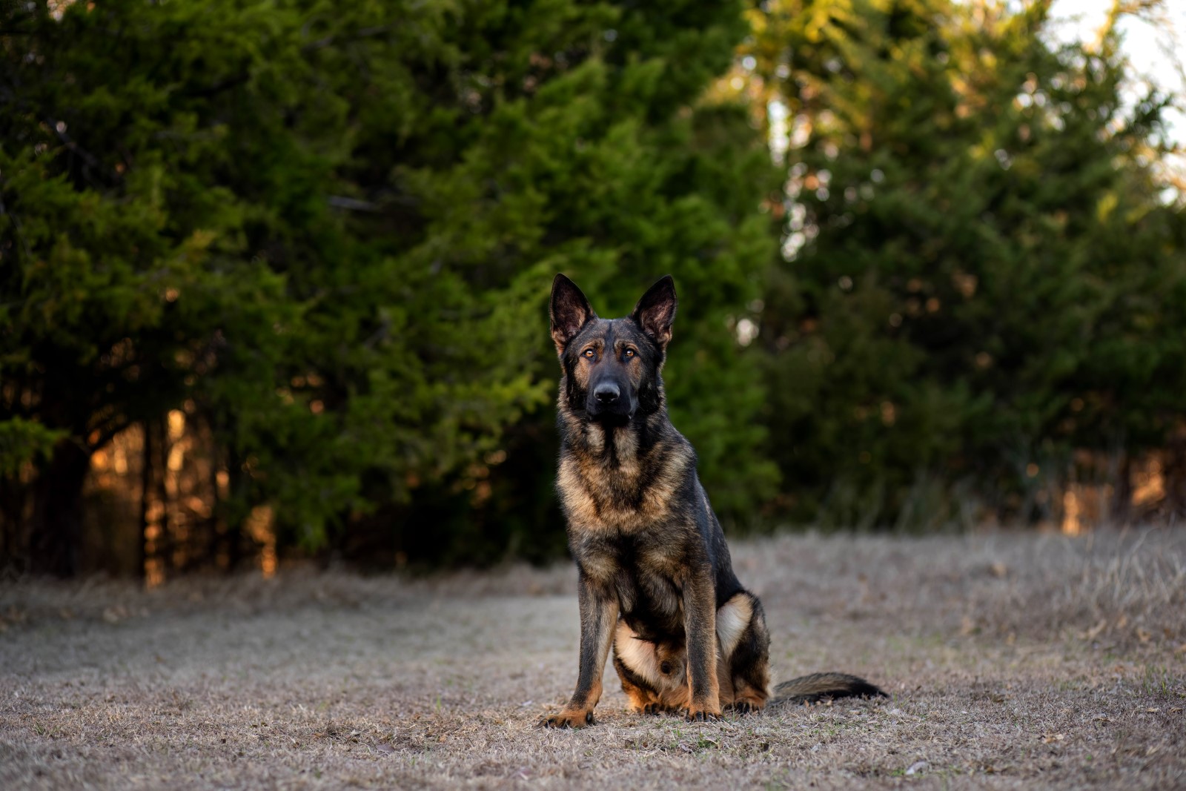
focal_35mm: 85
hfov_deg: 23.9
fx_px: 2800
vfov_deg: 16.1
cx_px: 593
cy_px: 396
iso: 160
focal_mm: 85
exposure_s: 1/250
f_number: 2.8
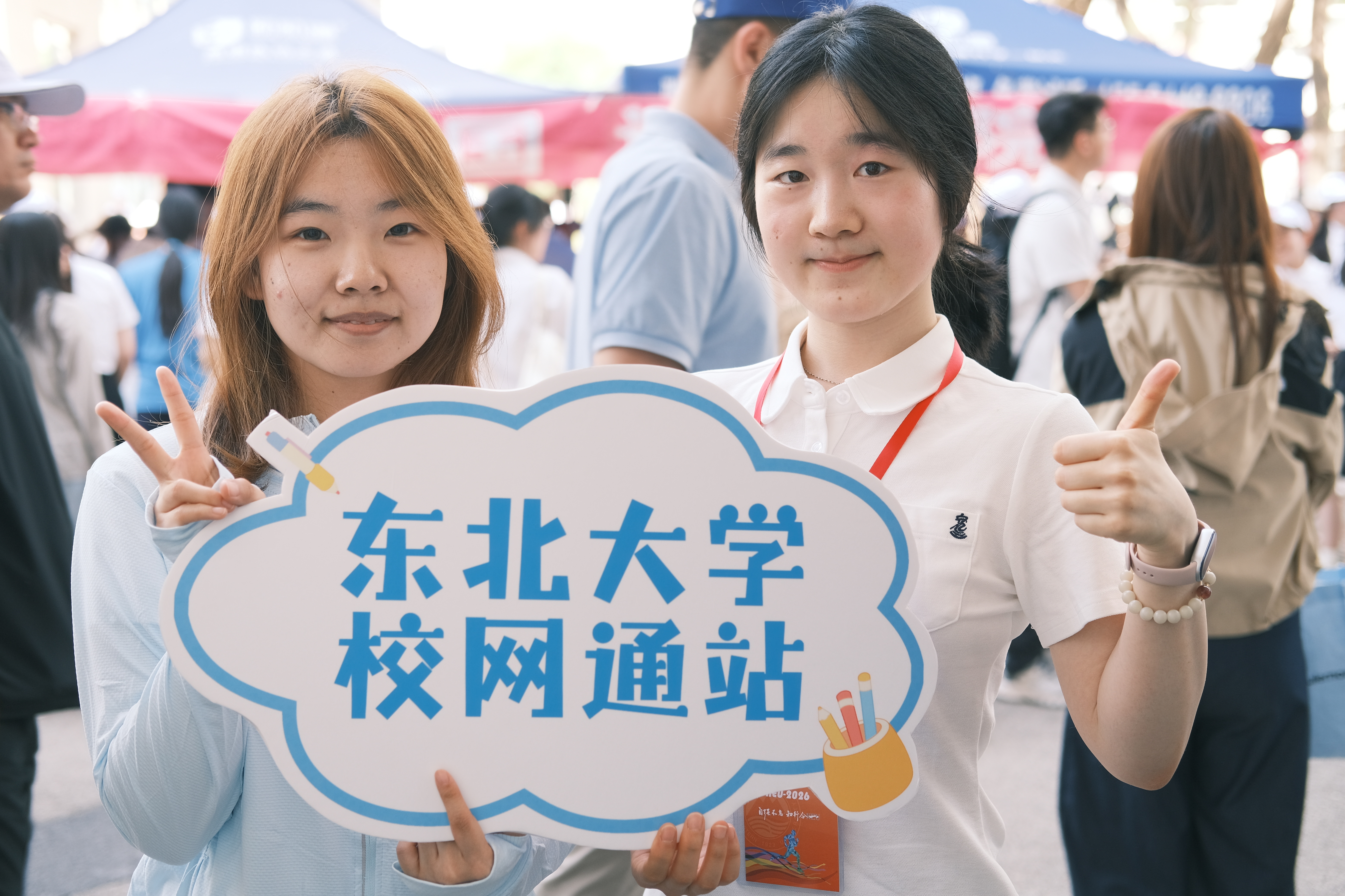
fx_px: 1980
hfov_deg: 37.5
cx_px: 672
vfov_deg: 25.5
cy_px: 448
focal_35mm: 53
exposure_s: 1/170
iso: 320
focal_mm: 35
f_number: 2.8
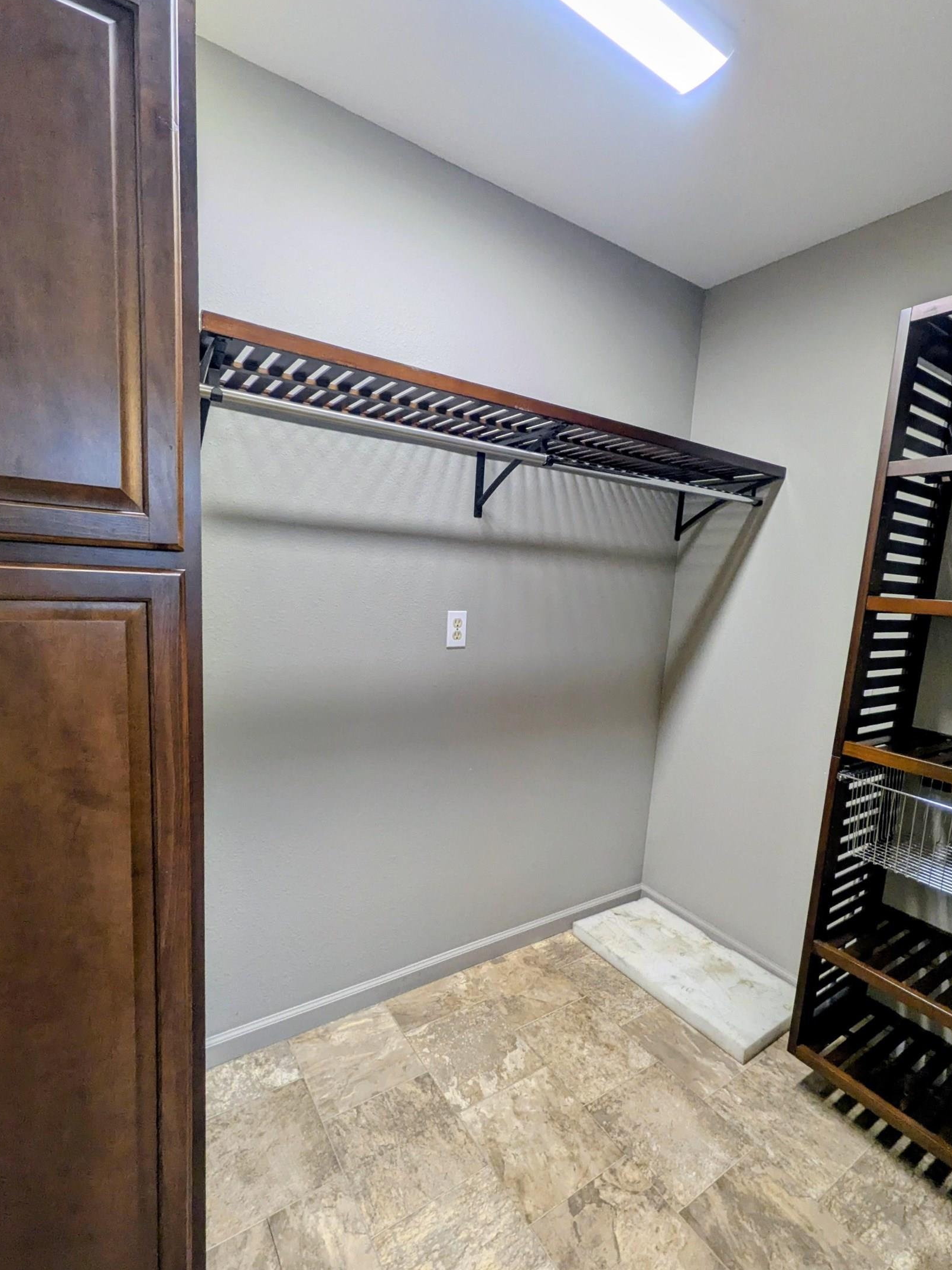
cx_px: 478
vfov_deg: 98.1
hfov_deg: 81.7
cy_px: 656
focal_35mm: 15
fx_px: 550
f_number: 2.2
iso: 93
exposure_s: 1/60
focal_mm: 1.85
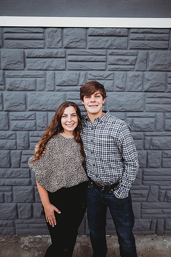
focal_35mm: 24
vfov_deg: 73.7
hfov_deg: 53.1
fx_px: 171
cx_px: 86
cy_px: 128
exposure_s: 1/200
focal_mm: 24
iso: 160
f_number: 2.2
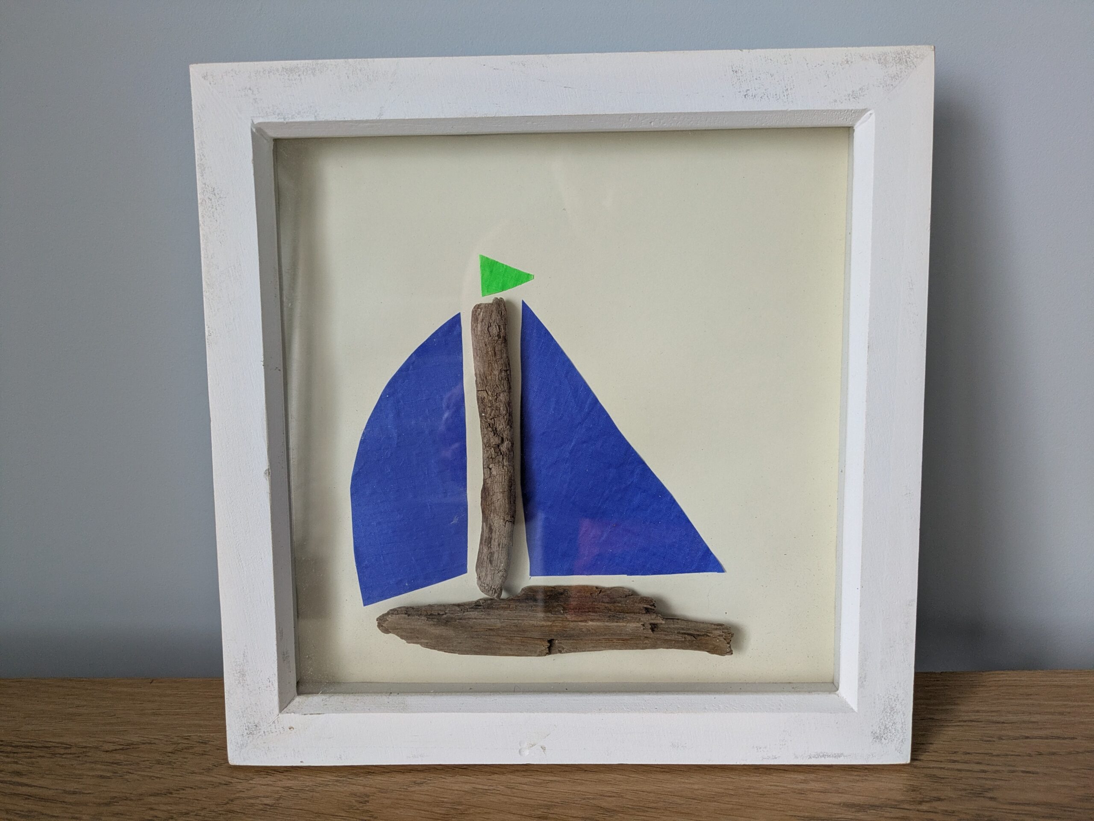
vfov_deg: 54.9
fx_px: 790
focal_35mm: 25
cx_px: 547
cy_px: 410
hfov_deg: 69.4
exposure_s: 1/100
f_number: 1.89
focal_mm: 5.43
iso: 363
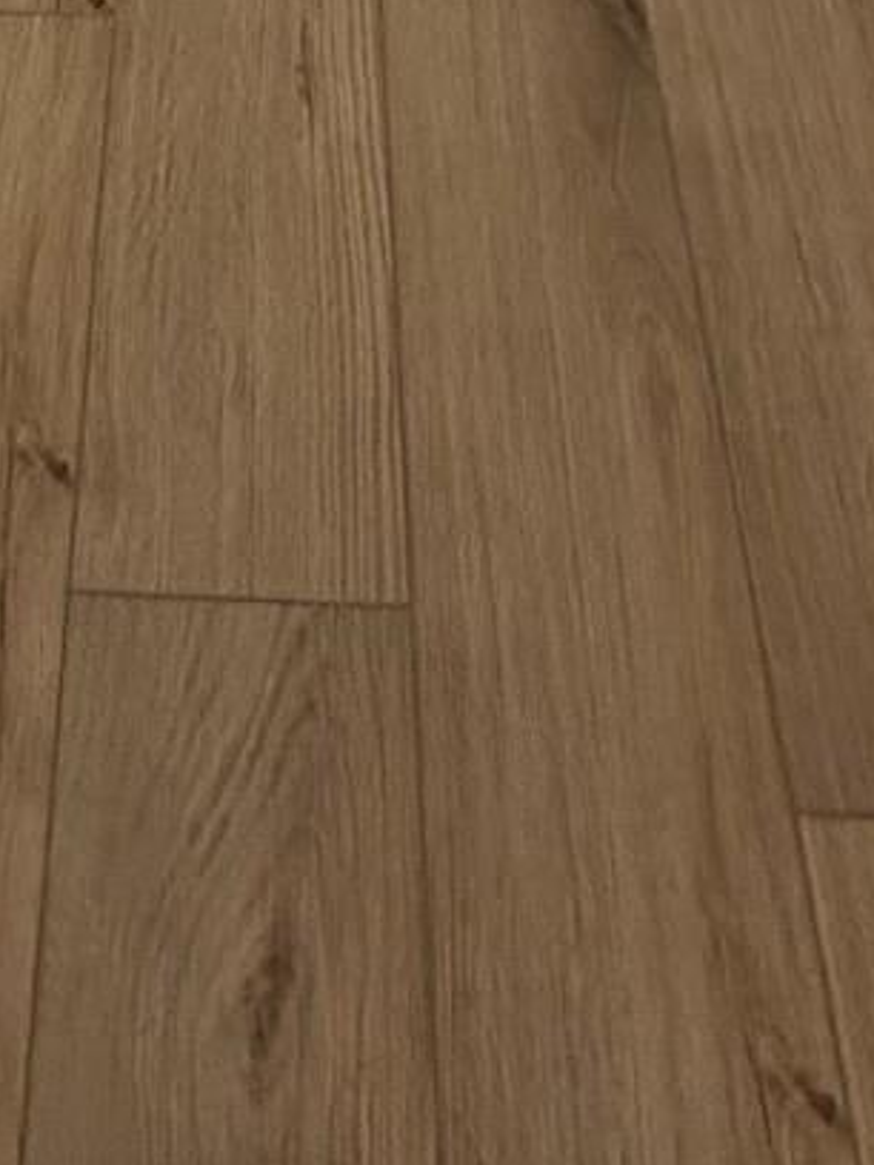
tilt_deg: -2.3
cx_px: 177
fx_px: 2660
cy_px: -1842
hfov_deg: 18.5
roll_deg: -0.6
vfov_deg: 13.8
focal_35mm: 79
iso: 160
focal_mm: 2.22
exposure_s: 1/120
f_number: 2.2
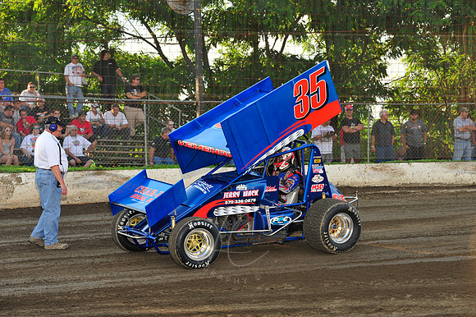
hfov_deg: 17.1
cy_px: 158
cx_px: 238
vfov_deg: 11.4
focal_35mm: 120
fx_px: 1586
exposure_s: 1/320
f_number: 8
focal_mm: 120
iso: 640
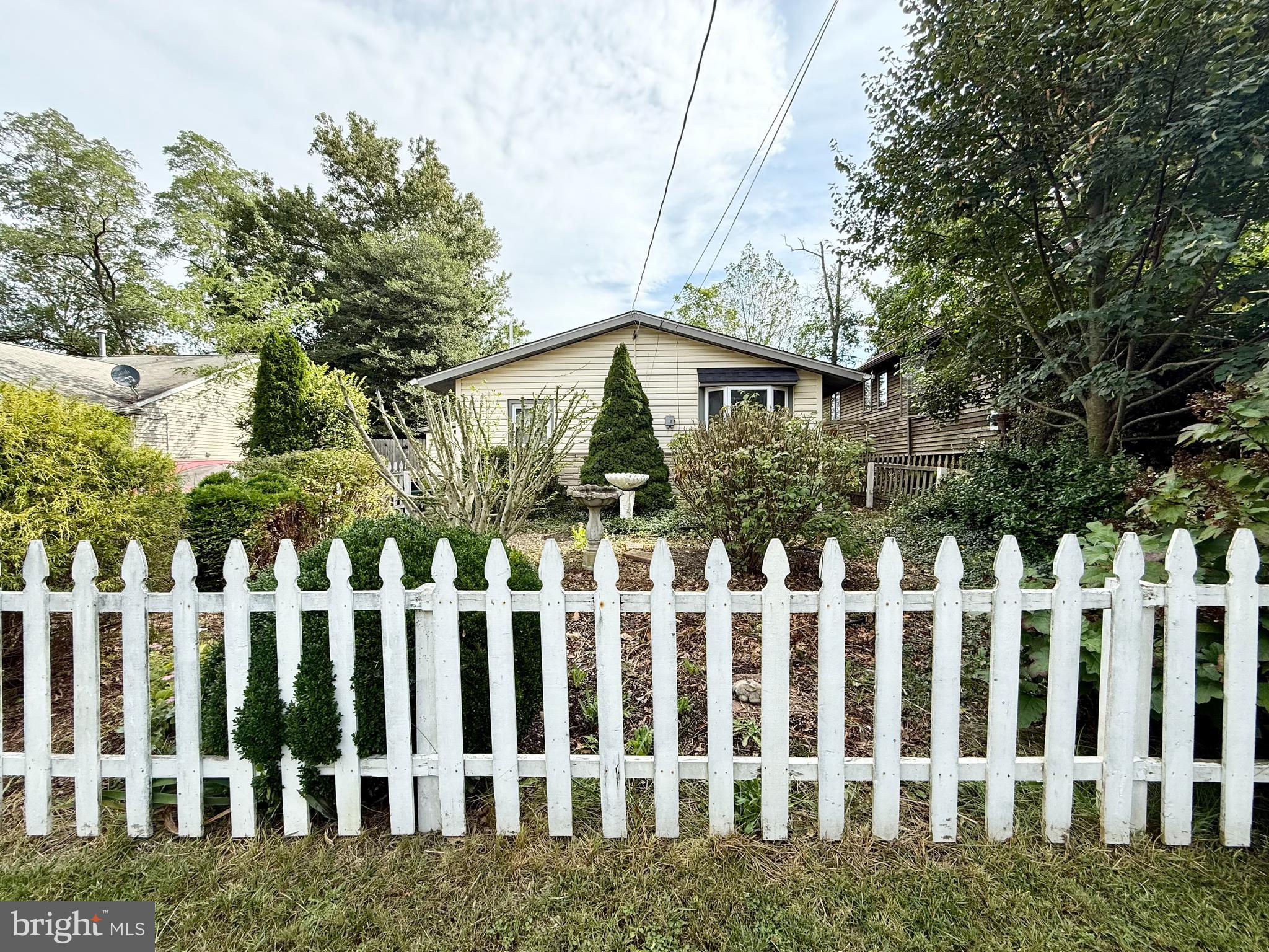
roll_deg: -0.2
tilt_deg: -1.3
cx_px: 634
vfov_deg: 85.7
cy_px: 476
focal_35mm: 14
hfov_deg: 102.1
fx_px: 513
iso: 64
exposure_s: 1/901
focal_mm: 2.22
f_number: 2.2
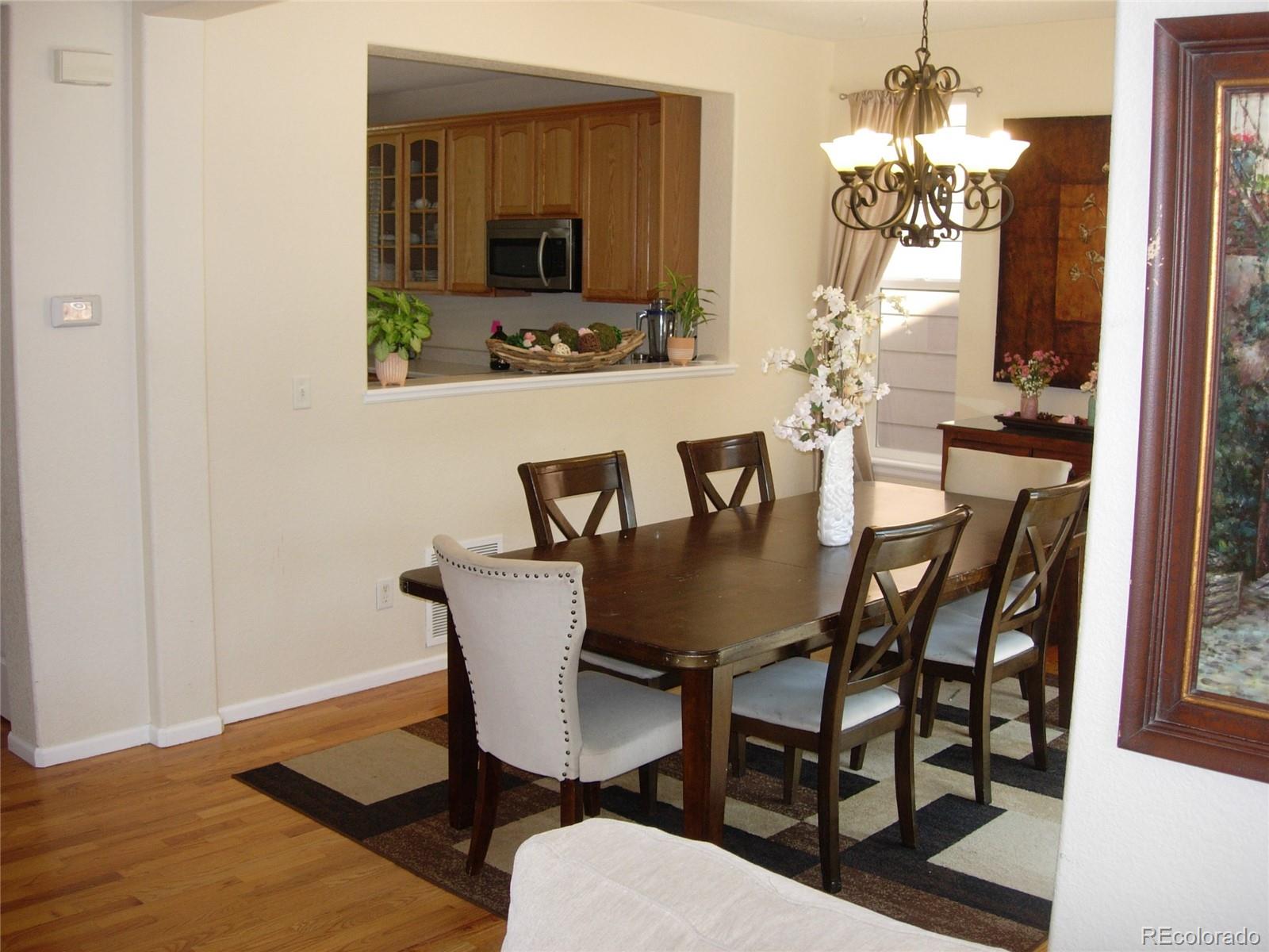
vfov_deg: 37.7
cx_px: 634
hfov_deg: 49.0
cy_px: 476
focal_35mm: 38
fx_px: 1393
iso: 79
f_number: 2.8
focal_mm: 7.8
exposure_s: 1/60.4
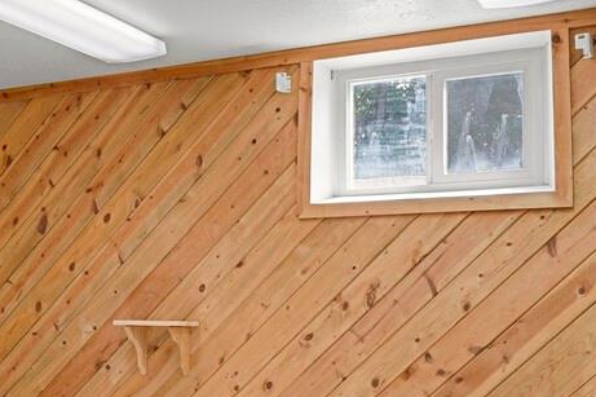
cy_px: 295
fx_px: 976
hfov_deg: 32.5
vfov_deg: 22.8
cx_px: 73
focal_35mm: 59
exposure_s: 1.3
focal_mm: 17
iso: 250
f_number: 8
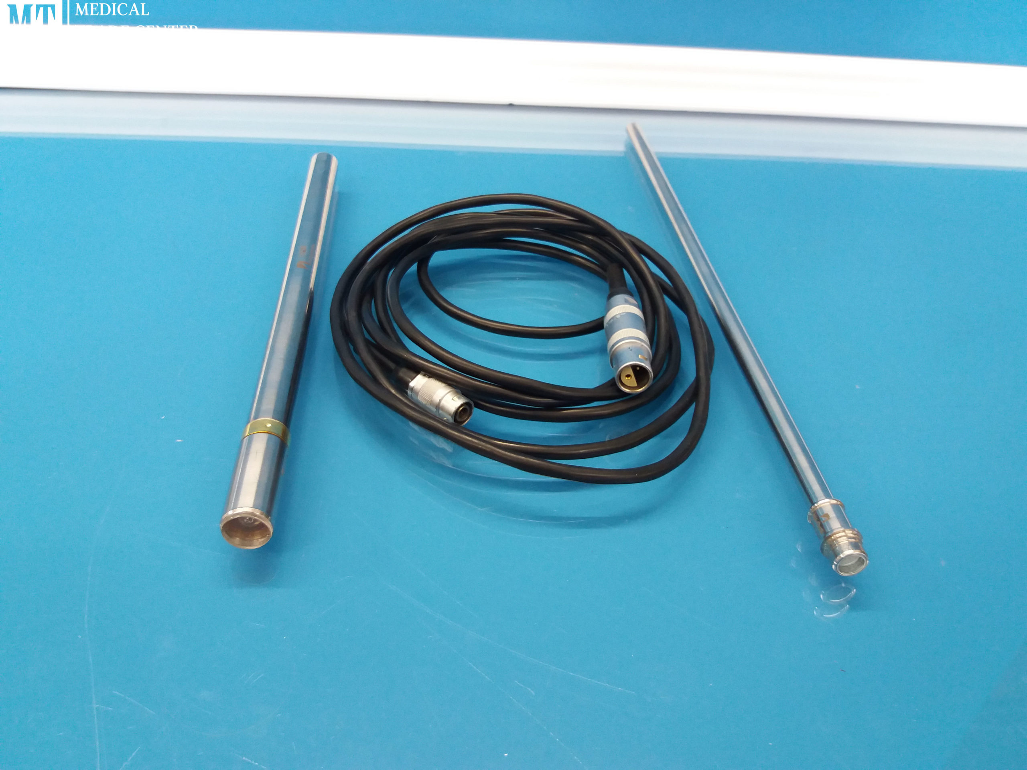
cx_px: 514
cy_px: 385
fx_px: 831
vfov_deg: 49.7
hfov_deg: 63.4
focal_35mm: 28
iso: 160
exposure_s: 1/17
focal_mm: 3.7
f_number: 1.9
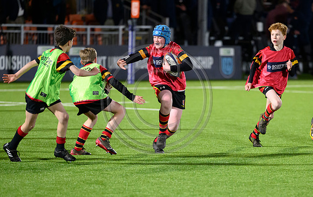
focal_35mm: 310
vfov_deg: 4.2
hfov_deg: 6.8
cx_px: 201
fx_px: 2646
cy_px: 156
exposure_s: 1/1000
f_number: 3.2
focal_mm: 200
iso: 6400
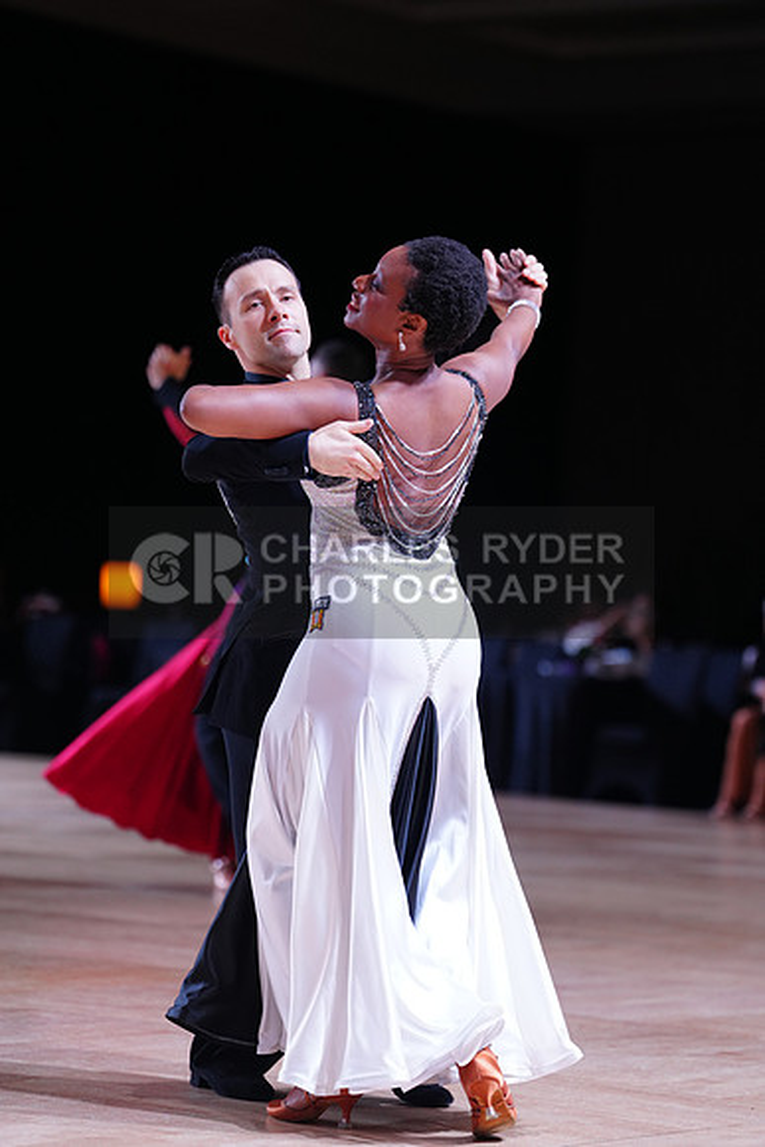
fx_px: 3982
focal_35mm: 125
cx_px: 382
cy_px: 574
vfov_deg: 16.4
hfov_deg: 11.0
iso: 1000
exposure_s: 1/500
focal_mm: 125
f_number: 2.8
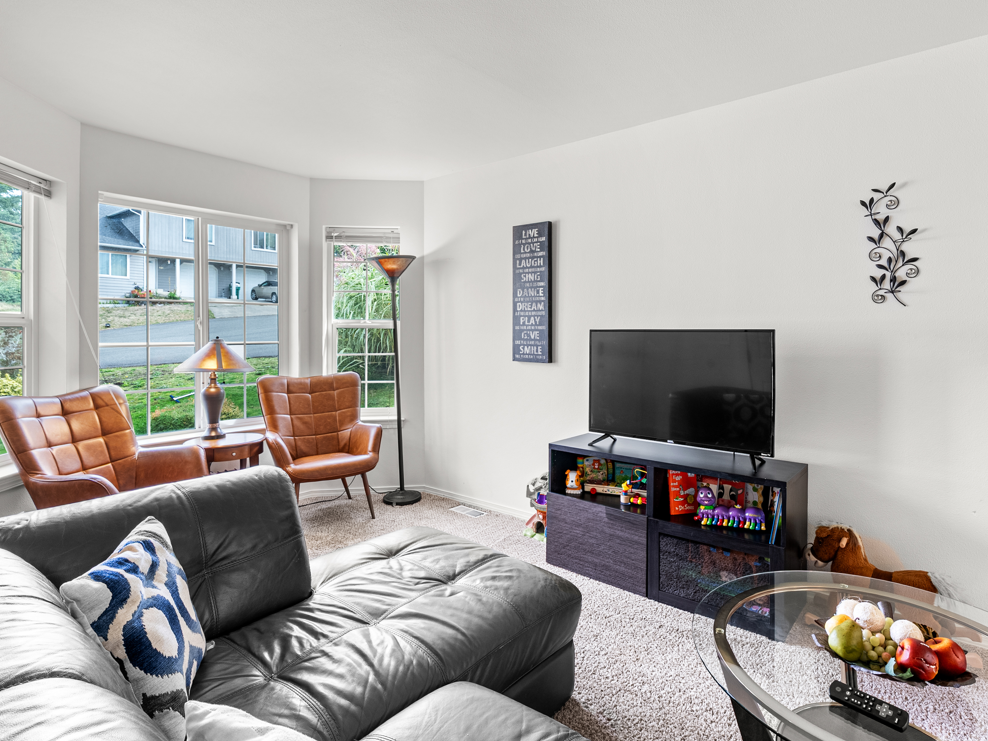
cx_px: 537
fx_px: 514
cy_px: 368
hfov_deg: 87.6
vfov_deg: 71.6
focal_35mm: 18
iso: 100
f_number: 10
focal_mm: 16
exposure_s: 1/1.25
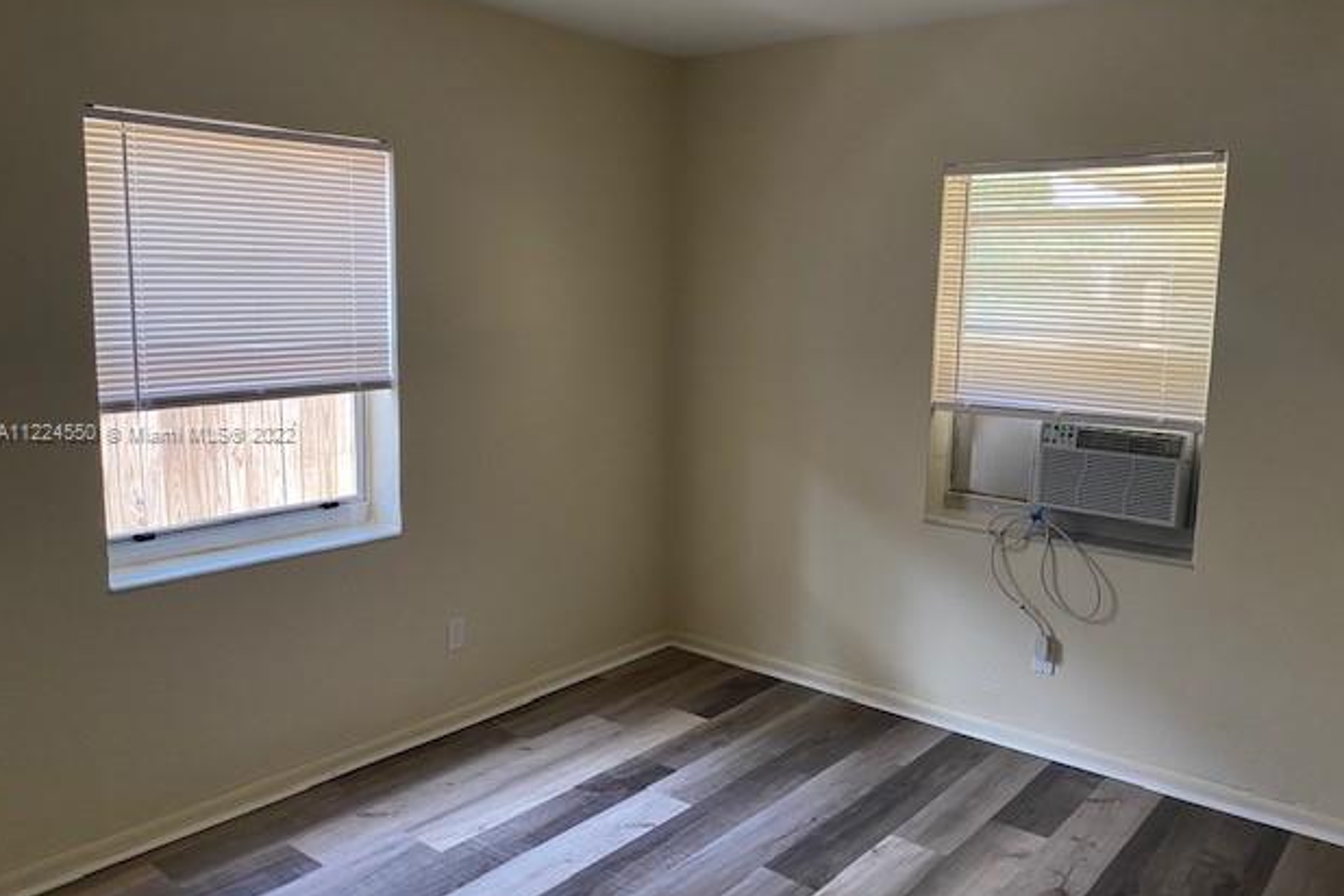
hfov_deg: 65.5
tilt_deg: -8.0
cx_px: 687
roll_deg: -1.5
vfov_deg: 46.4
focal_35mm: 28
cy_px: 435
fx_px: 1045
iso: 125
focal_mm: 4.25
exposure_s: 1/99
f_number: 1.8
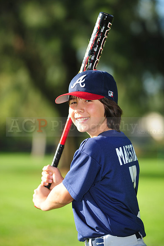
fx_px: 1368
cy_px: 123
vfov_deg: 10.3
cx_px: 82
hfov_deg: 6.9
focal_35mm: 200
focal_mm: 200
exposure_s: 1/500
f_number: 4.5
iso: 200
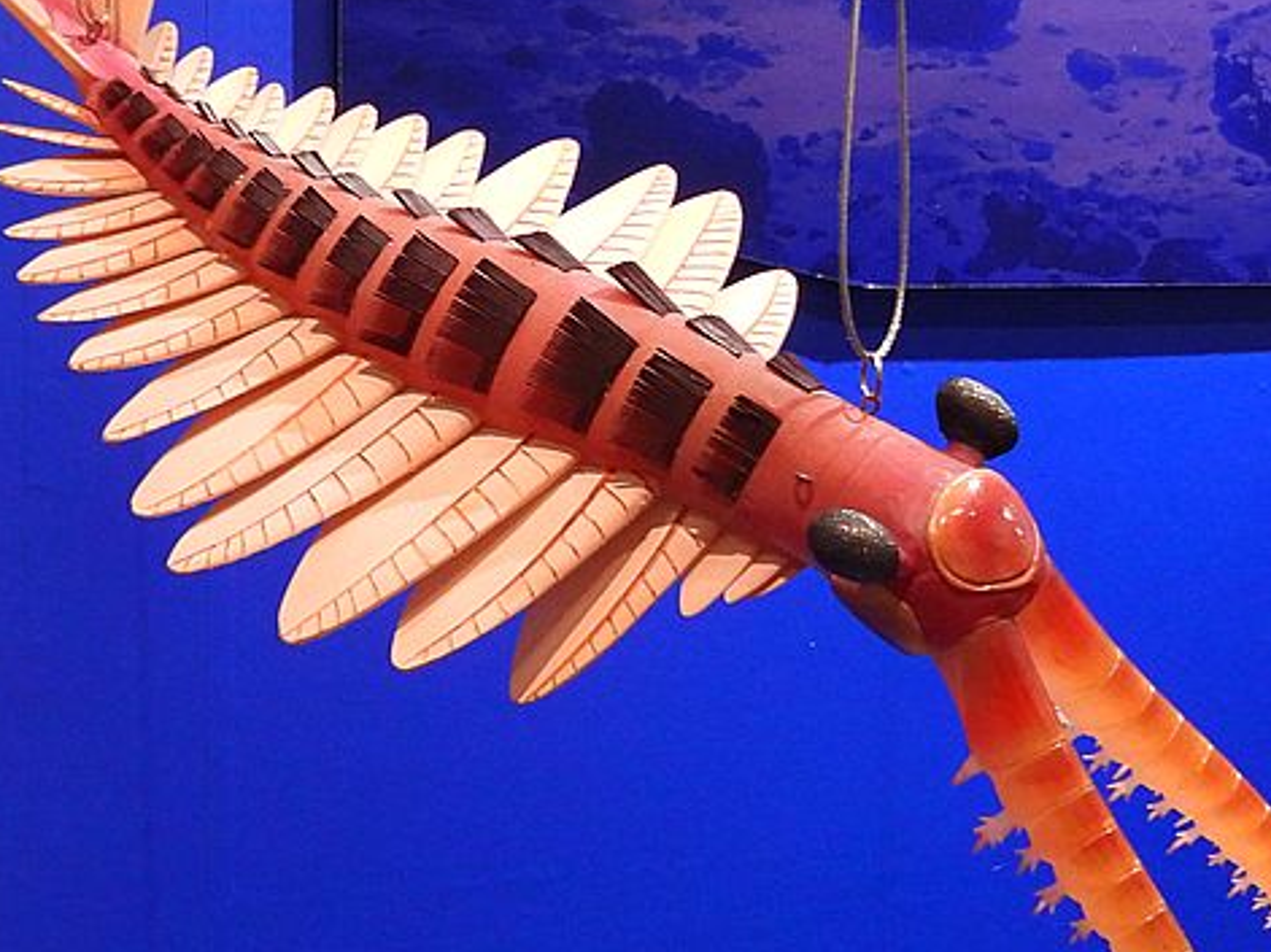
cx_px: 537
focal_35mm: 68
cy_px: 343
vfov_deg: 21.5
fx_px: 2496
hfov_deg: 28.5
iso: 400
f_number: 3.2
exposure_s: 1/13
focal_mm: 7.1
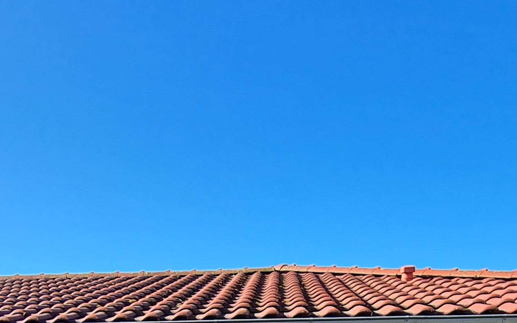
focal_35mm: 45
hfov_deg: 44.3
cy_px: 557
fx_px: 634
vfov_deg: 21.1
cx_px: 237
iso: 50
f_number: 2.2
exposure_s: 1/754
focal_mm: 2.2
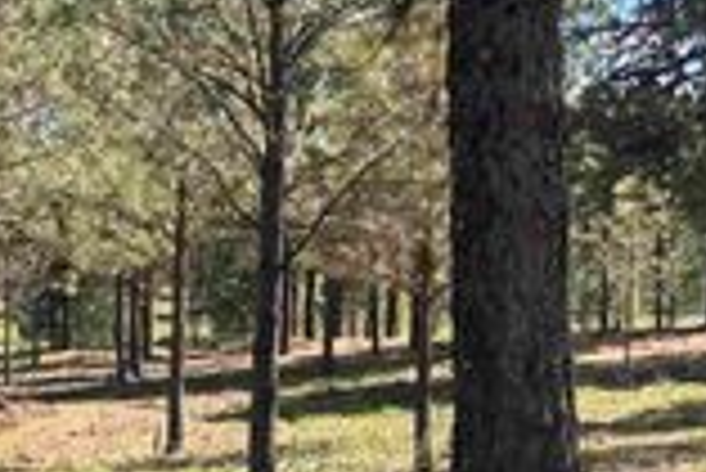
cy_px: 465
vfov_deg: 15.6
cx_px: -130
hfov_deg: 21.9
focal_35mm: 86
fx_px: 1688
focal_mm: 5.7
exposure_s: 1/1147
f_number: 1.5
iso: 50
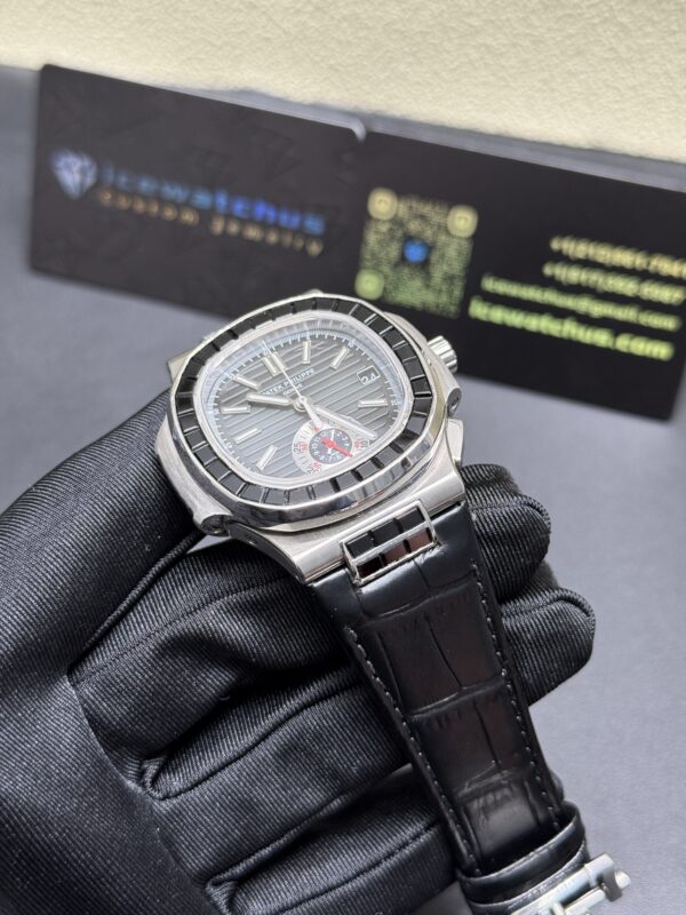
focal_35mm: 48
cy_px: 458
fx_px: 1268
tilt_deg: -50.9
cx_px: 343
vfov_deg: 39.7
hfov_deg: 30.3
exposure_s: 1/50
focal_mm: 6.76
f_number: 1.78
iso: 125
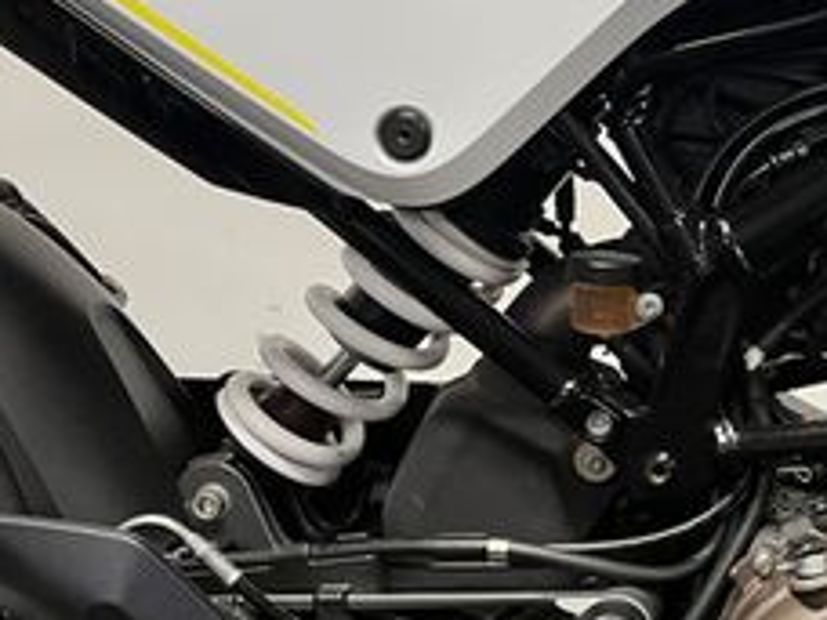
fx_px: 1744
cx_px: 802
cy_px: 228
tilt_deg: -11.9
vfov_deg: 20.1
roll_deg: +0.4
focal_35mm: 73
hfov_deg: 25.5
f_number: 1.6
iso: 125
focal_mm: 5.1
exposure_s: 1/50
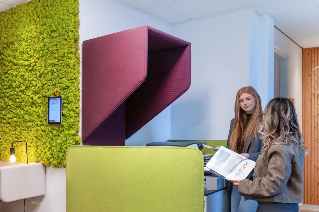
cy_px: 143
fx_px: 363
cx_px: 99
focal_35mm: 41
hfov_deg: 46.5
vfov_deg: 32.3
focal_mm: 23
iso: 1600
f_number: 8
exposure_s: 1/60
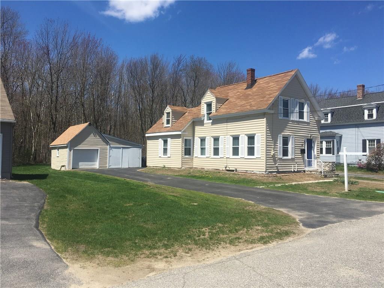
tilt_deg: +1.6
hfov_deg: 61.7
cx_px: 192
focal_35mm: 29
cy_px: 144
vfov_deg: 48.2
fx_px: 322
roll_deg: -1.0
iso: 25
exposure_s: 1/2079
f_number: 2.2
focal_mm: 4.15
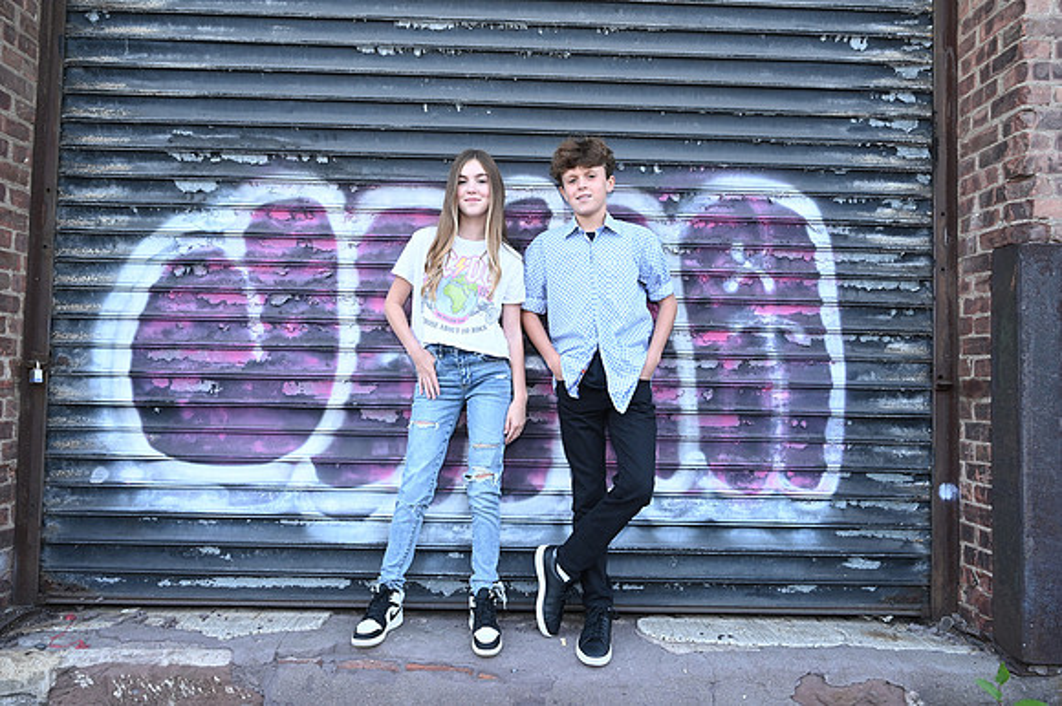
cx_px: 531
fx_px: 708
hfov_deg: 73.8
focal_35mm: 24
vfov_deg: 53.1
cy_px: 353
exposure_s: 1/80
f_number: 5.6
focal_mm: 24
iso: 800
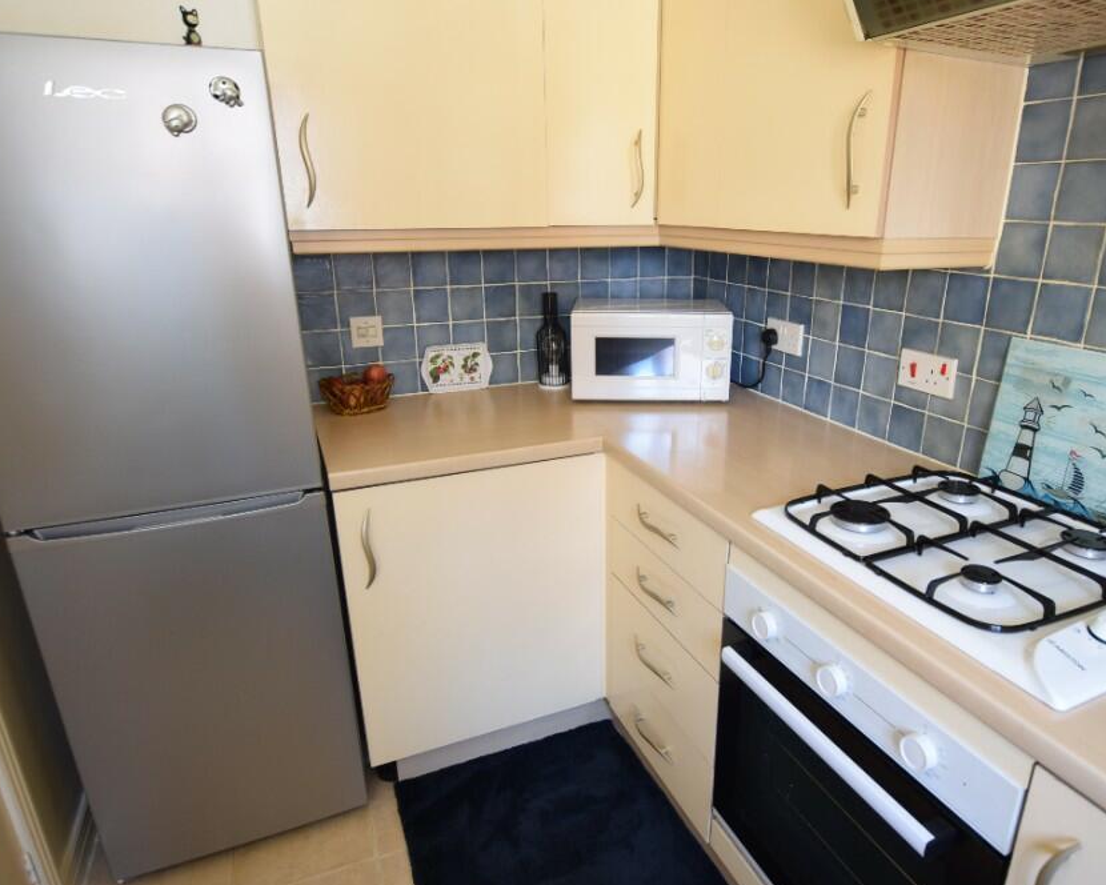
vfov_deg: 61.8
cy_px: 454
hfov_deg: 73.3
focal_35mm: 23
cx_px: 618
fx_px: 739
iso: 400
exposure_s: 1/20
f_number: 3.5
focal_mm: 13
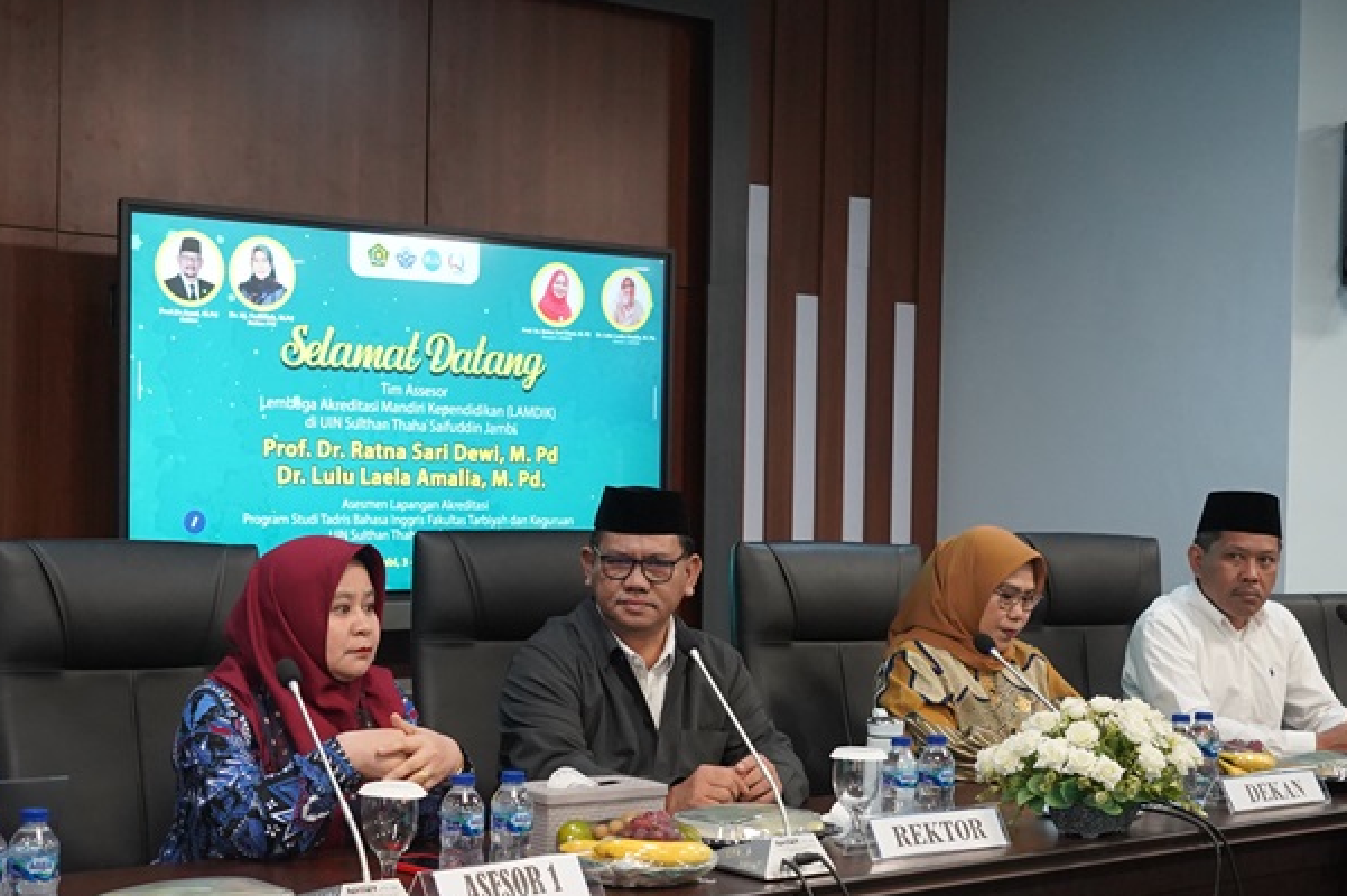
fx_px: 2057
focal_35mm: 55
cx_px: 481
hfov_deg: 36.0
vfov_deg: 24.5
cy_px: 549
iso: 3200
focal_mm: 28
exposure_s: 1/160
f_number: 4
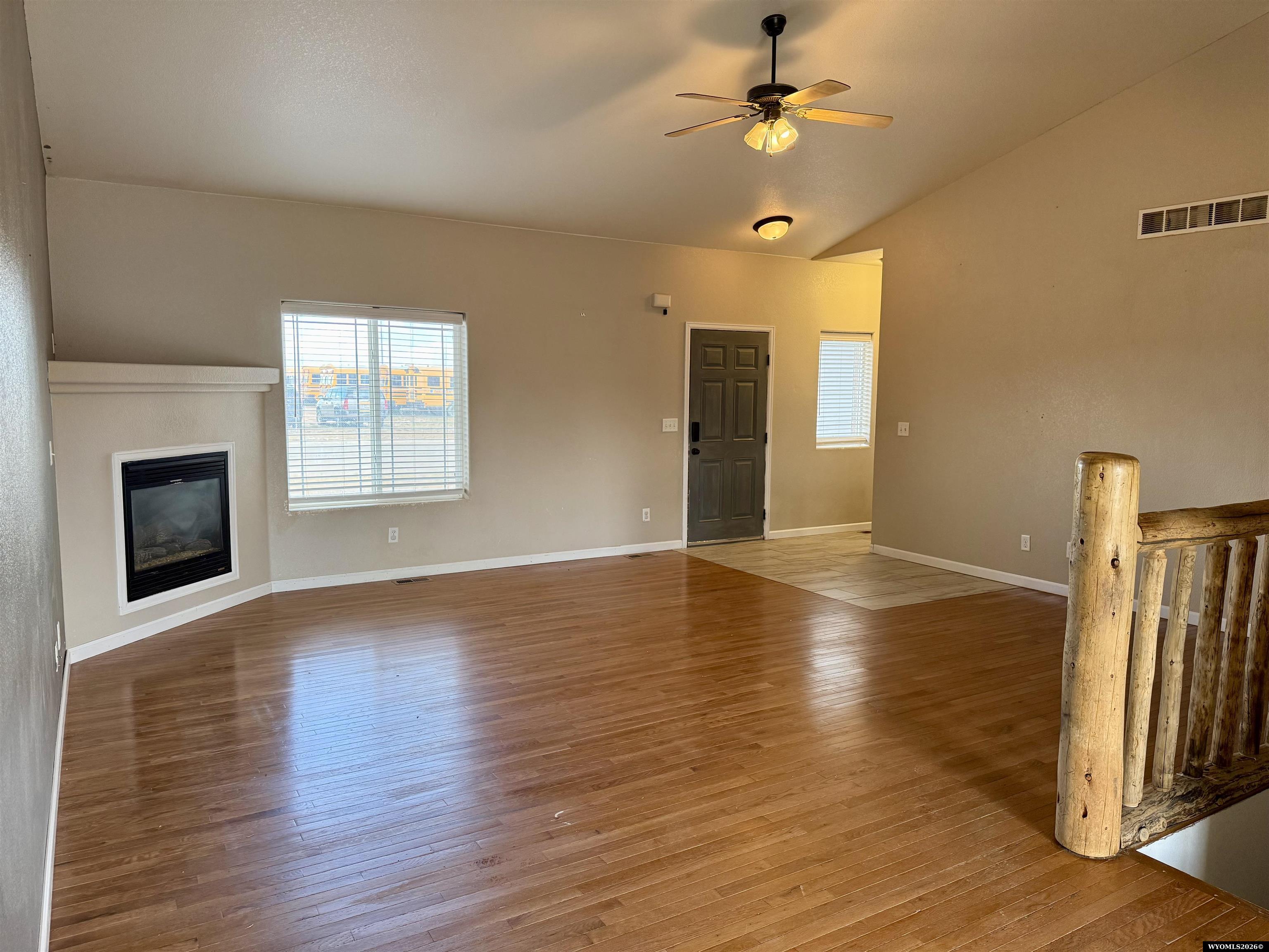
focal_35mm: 24
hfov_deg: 71.6
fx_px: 880
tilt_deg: -5.9
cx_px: 634
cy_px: 476
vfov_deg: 56.8
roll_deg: -0.5
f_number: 1.78
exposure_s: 1/120
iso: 200
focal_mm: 6.76
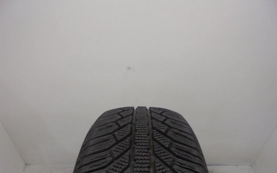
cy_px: 105
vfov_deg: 44.3
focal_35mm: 28
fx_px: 211
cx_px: 137
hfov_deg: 66.5
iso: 100
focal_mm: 4.6
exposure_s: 1/30
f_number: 3.5
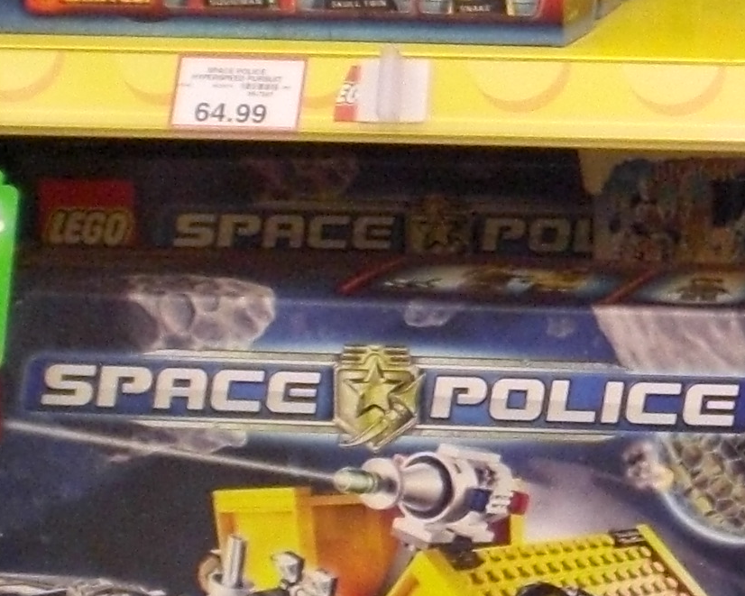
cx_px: 917
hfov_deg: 13.5
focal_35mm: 138
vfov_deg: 11.2
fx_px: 3043
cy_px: 287
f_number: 3.1
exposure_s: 1/100
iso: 400
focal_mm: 6.3
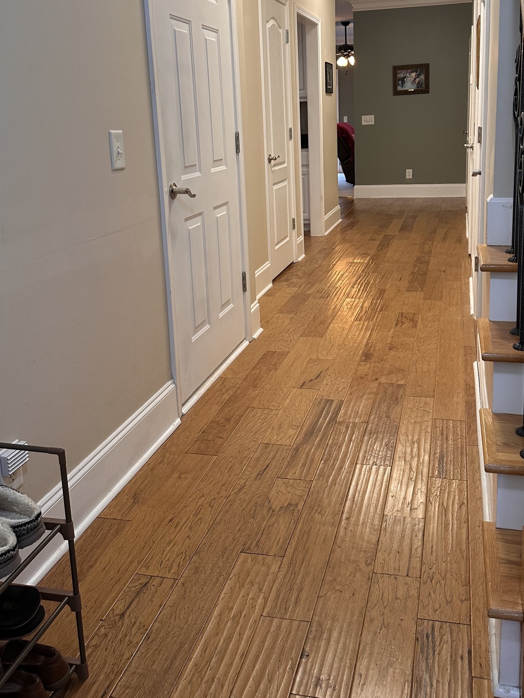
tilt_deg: -12.4
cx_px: 293
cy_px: 260
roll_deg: +1.7
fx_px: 686
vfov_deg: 53.3
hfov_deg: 41.7
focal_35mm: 34
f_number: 1.78
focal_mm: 6.86
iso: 160
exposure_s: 1/60
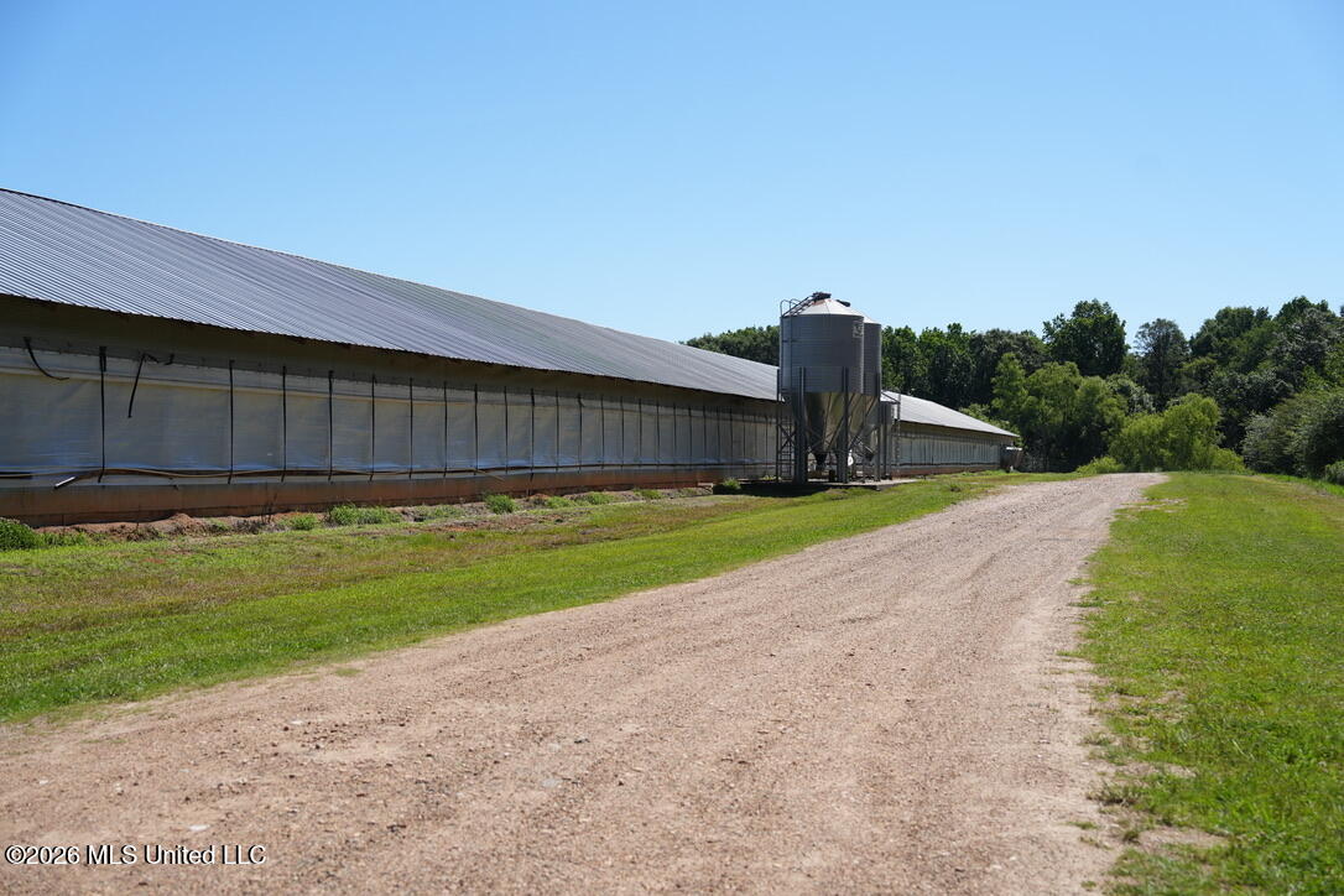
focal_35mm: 44
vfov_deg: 30.5
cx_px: 672
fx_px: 1643
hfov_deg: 44.5
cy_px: 448
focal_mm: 44
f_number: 4
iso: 400
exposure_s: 1/4000
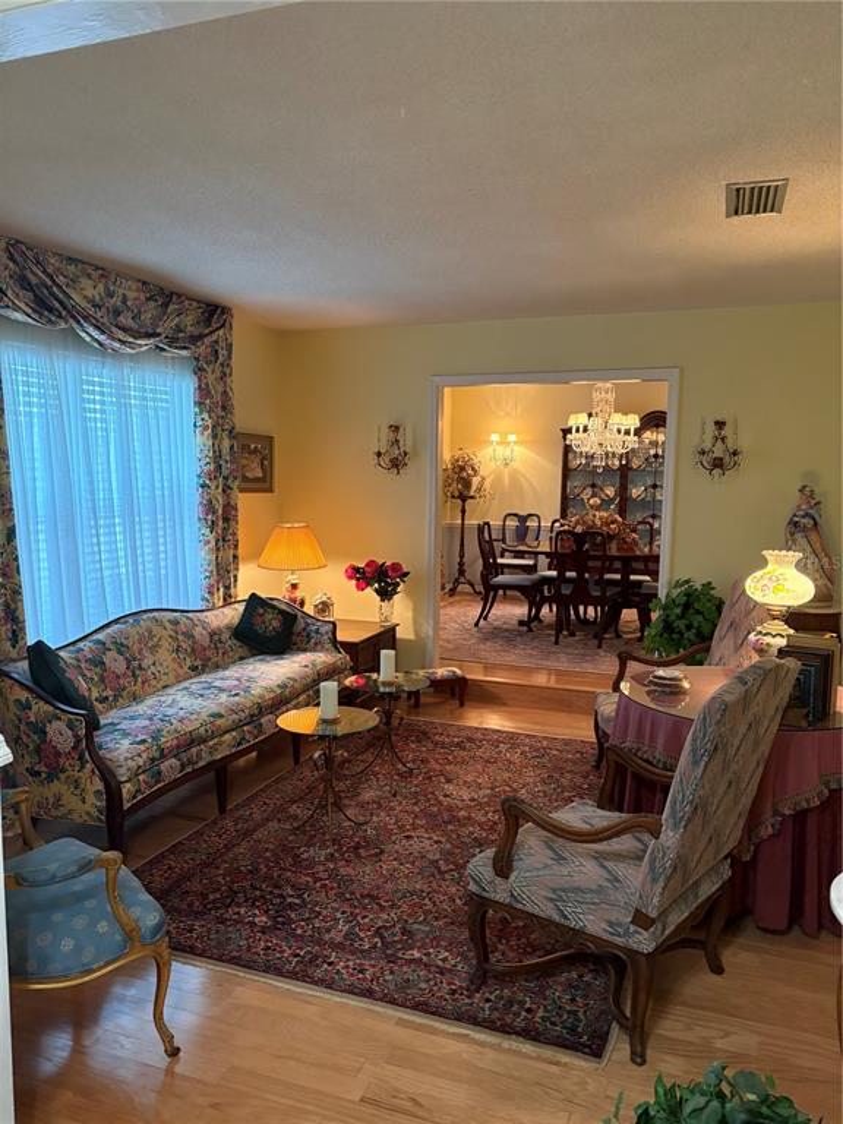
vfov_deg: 67.3
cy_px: 562
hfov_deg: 53.1
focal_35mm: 26
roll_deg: -0.3
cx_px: 422
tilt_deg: -5.9
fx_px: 844
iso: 320
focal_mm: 5.96
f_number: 1.6
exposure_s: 1/60
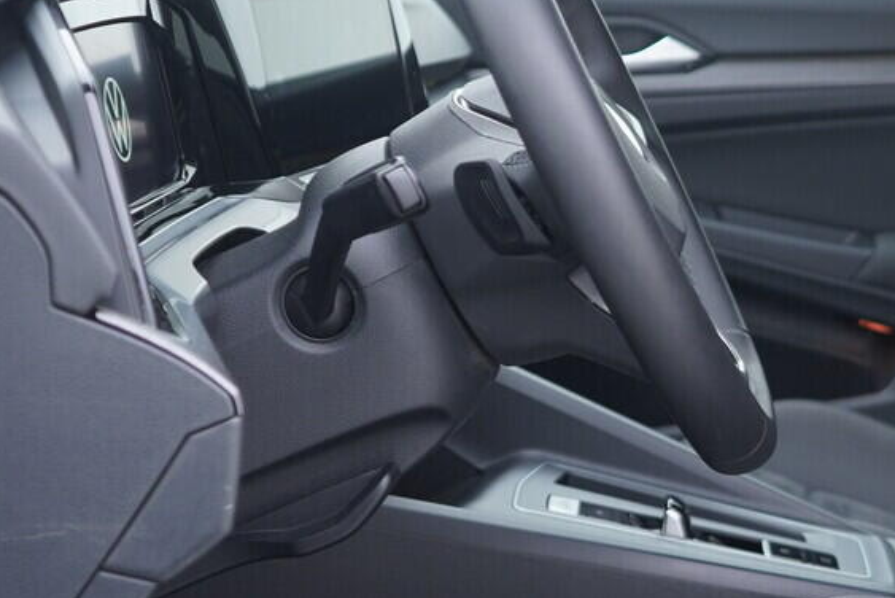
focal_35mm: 92
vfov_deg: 14.8
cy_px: 428
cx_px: 909
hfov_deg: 21.3
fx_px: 2288
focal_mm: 24
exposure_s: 1/40
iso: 200
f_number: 2.8
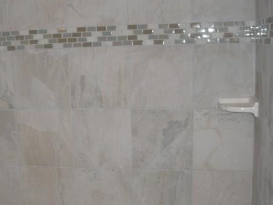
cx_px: 78
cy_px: 117
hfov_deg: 33.3
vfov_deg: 25.6
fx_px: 449
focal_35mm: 57
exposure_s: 1/60
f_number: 2.7
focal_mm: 6.2
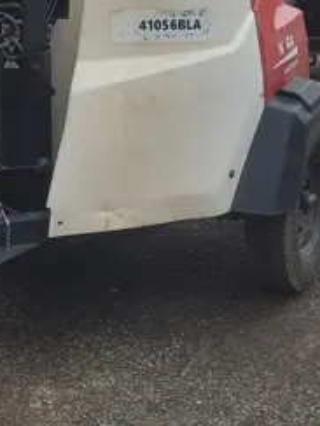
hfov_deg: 18.8
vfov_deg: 23.9
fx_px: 961
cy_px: -4
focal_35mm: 78
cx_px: 91
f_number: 1.8
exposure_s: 1/752
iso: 40
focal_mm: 5.4
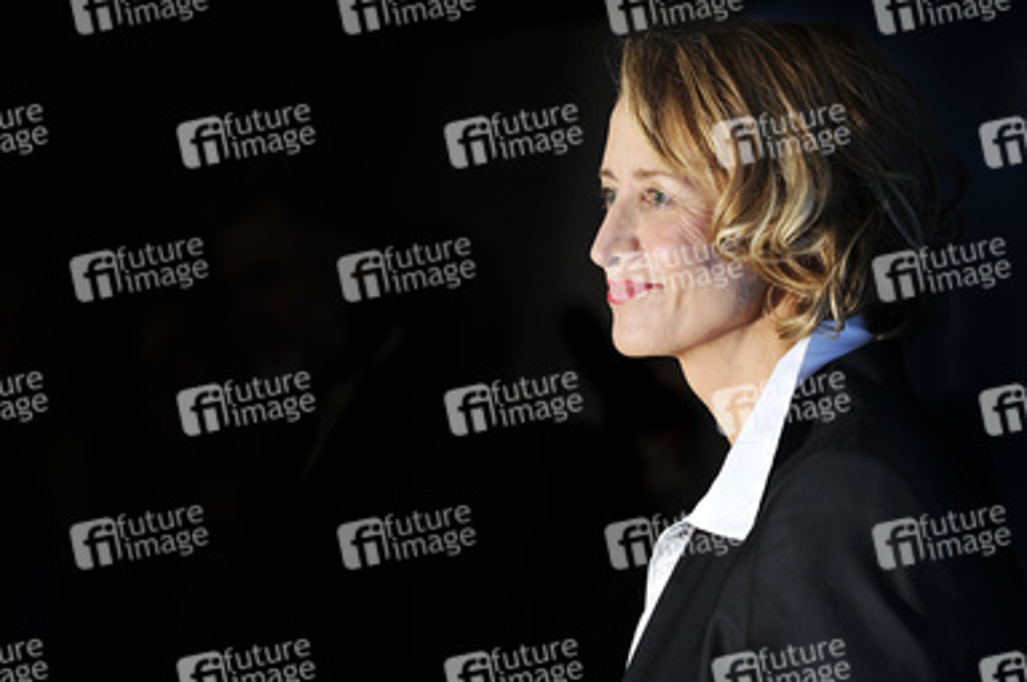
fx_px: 6525
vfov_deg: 6.0
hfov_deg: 9.0
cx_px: 443
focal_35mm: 229
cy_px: 337
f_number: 7.1
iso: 200
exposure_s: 1/200
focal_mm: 195
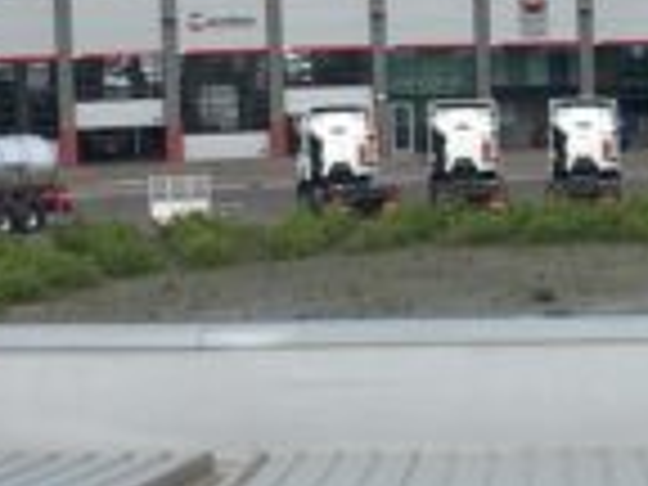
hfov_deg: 13.5
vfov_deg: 10.2
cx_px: 580
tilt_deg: -5.7
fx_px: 2714
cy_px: 72
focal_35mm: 145
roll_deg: +1.9
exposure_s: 1/1538
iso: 25
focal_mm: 4.15
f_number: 2.2
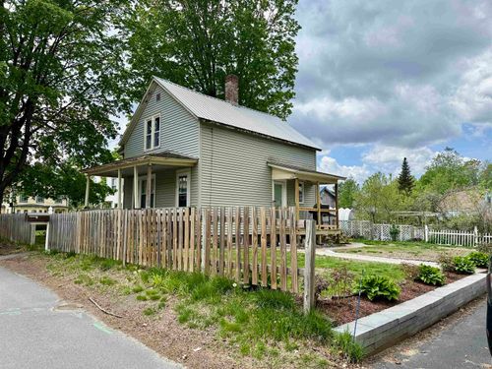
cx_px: 246
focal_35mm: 24
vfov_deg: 56.8
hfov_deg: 71.6
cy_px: 184
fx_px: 341
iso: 80
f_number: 1.78
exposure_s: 1/3279
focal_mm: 6.76
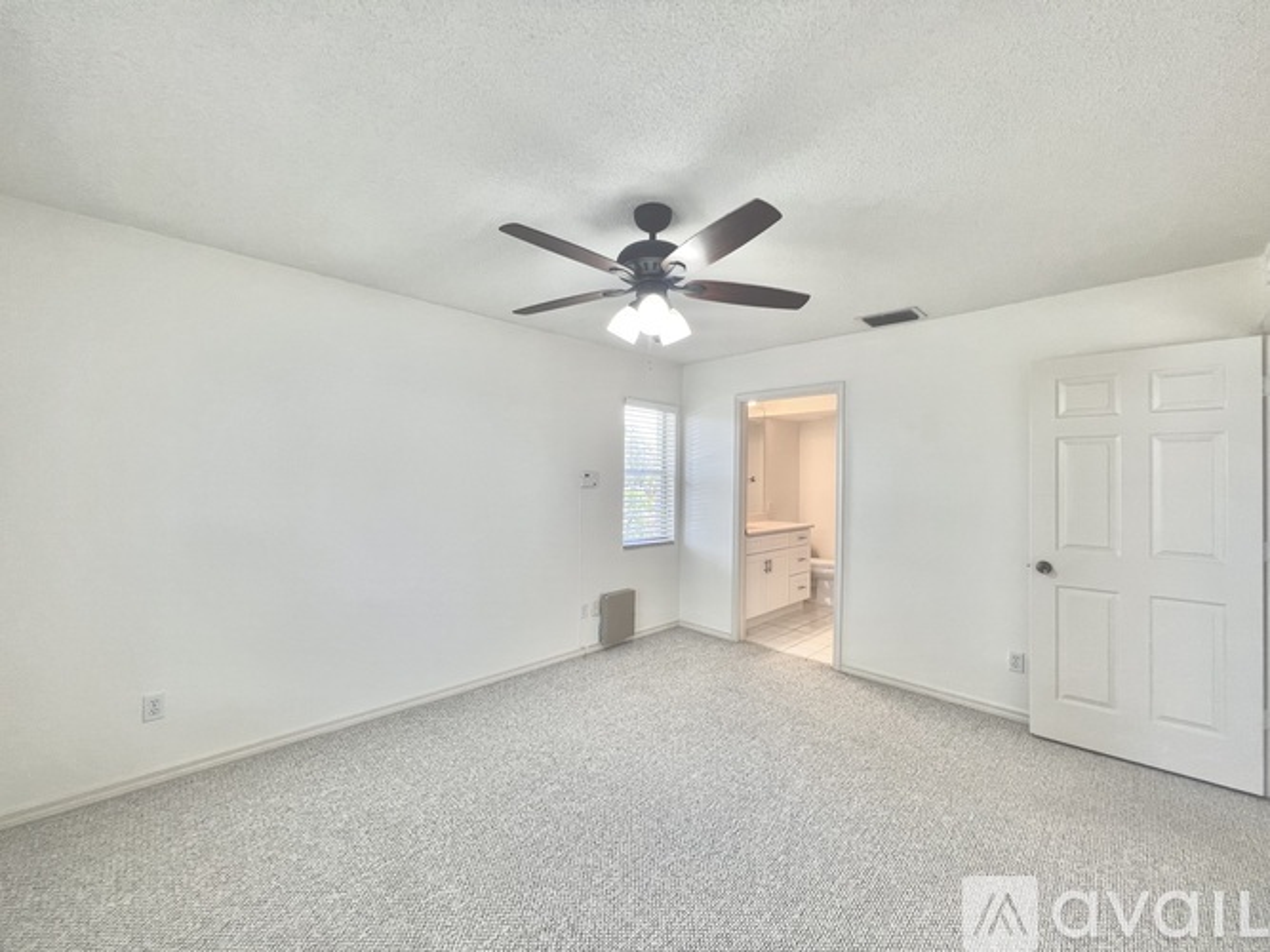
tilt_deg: +0.2
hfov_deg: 106.2
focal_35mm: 13
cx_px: 635
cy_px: 476
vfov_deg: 89.9
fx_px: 477
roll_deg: -0.7
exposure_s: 1/120
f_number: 1.8
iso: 64
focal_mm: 1.57
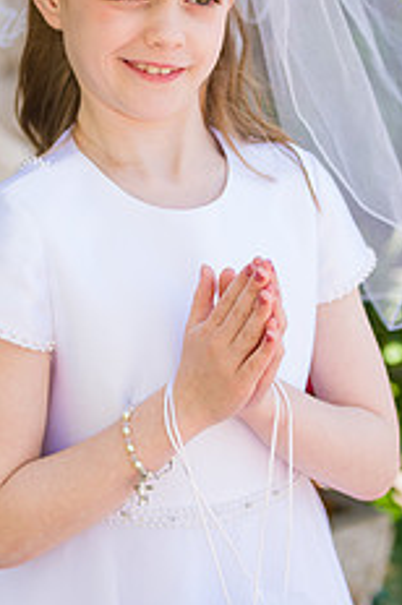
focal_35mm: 136
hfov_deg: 10.1
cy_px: 156
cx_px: 158
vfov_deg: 15.0
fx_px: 2285
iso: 200
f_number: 3.2
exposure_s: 1/500
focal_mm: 70
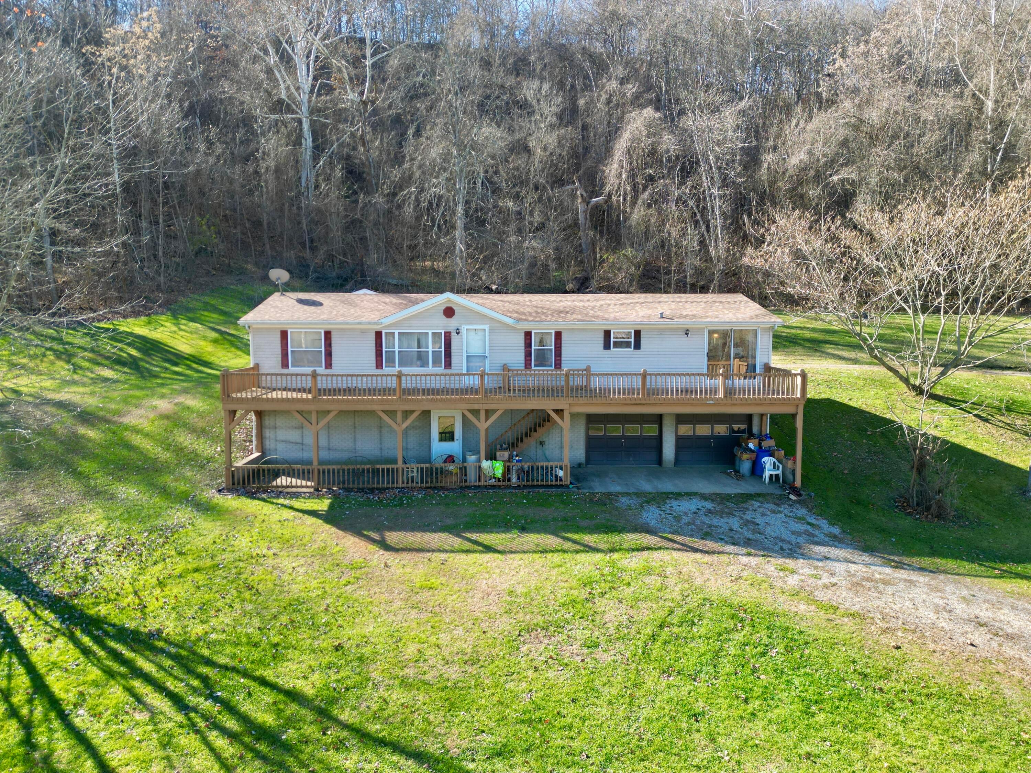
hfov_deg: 71.6
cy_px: 386
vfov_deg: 56.8
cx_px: 516
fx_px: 715
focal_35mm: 24
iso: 110
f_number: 1.7
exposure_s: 1/500
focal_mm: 6.72
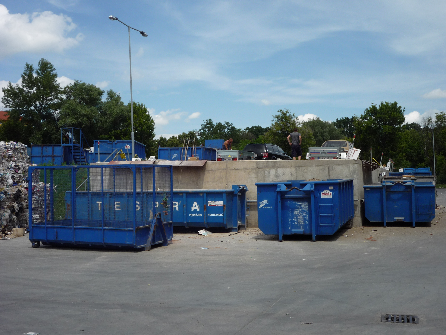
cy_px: 168
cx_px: 223
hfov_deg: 43.9
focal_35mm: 43
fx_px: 554
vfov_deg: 33.6
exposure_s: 1/400
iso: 100
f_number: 6.3
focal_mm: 7
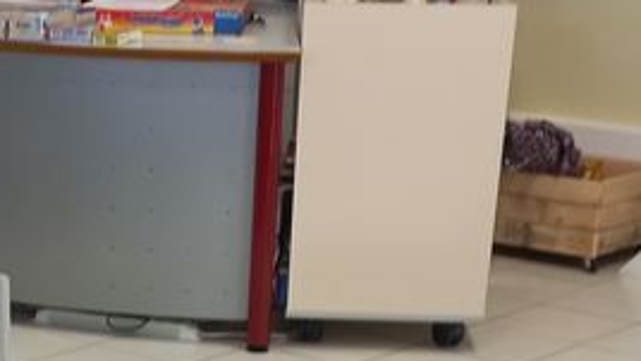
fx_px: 1768
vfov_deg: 10.8
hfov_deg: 20.3
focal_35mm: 104
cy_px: 681
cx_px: 115
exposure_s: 1/50
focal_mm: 4.6
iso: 125
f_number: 1.8
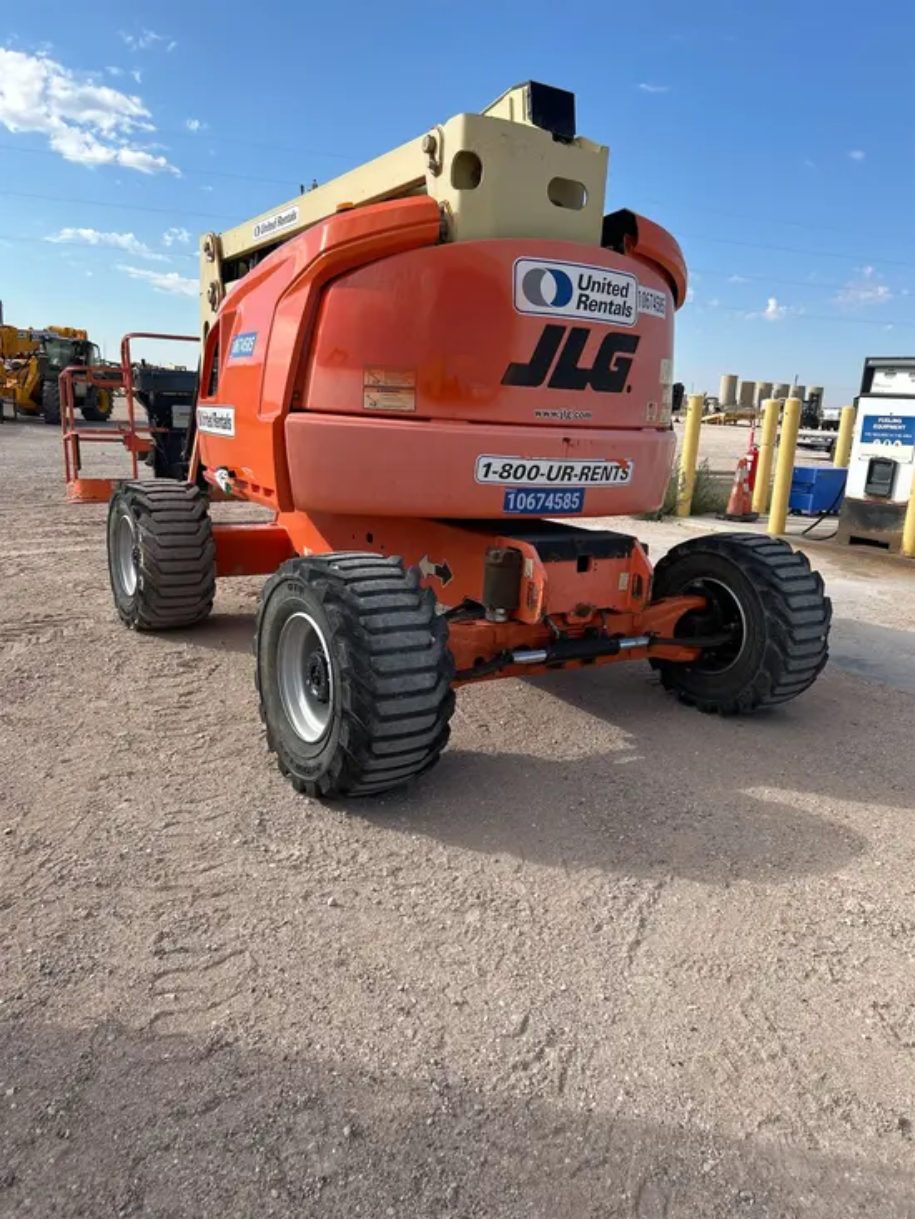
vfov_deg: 67.3
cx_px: 458
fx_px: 916
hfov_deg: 53.1
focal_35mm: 26
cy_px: 610
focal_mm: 5.7
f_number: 1.5
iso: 50
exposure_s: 1/2915
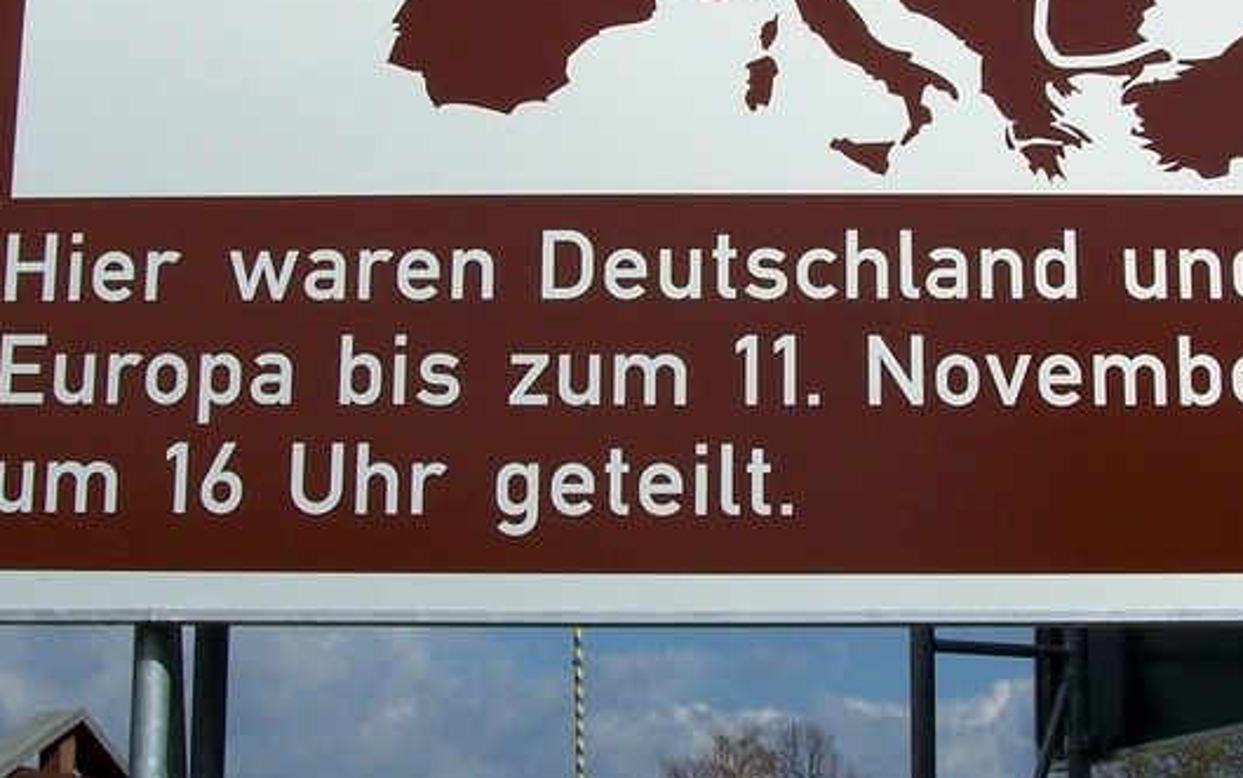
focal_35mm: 78
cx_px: 806
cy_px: 361
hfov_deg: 26.3
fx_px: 2643
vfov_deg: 16.7
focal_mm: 6.3
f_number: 5.6
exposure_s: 1/800
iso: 80
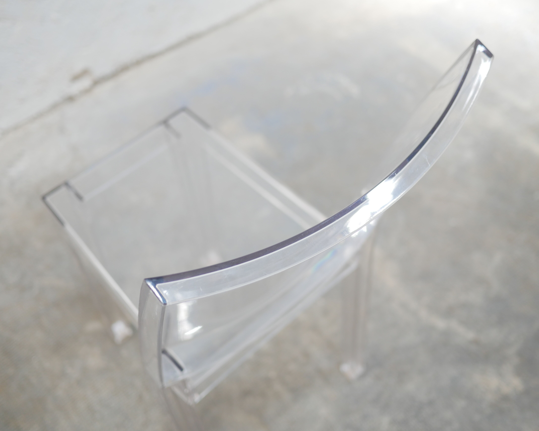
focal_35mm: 42
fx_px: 670
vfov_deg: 35.7
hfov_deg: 43.8
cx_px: 278
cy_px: 214
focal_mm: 20
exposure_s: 1/60
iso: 250
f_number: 1.7
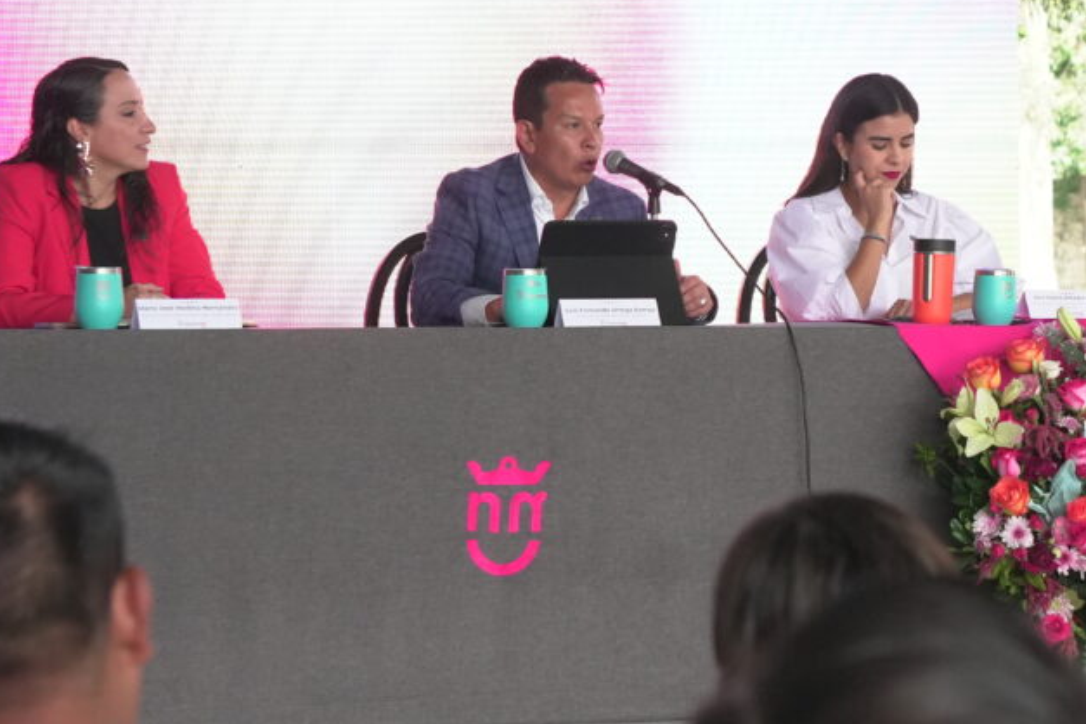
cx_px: 727
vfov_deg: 10.2
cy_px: 359
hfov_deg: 15.3
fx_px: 4042
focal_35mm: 134
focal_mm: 55
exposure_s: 1/1600
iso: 4000
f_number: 5
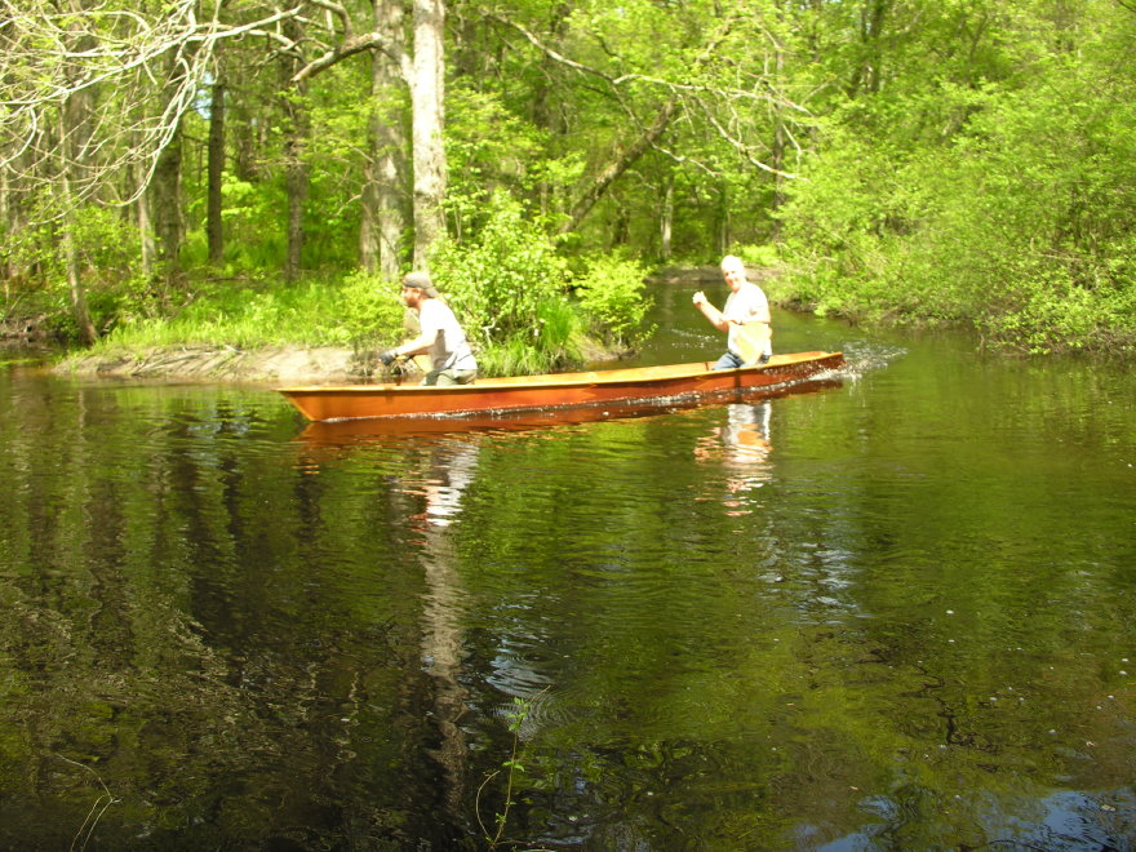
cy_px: 426
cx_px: 568
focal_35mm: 35
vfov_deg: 40.7
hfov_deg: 52.6
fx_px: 1149
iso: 50
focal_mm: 8.9
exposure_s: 1/125
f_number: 3.6
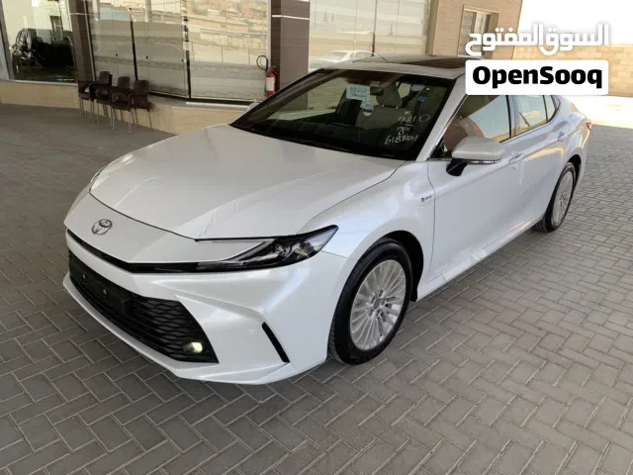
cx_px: 316
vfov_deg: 53.1
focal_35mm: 26
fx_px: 475
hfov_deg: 67.3
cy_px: 238
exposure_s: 1/217
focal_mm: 4.25
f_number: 1.8
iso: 25
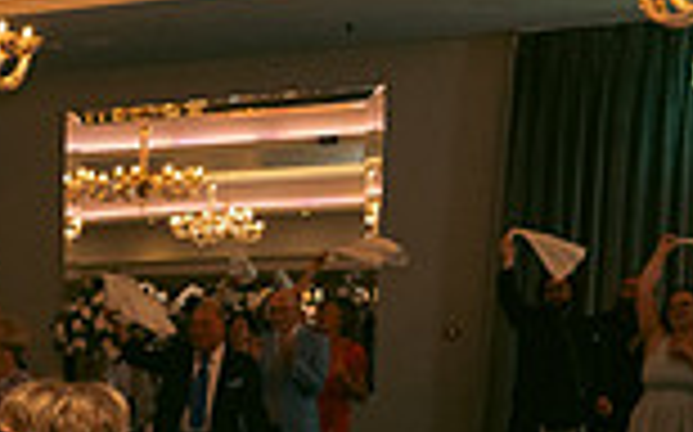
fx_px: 1736
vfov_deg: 13.5
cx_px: -423
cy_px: 605
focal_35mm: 92
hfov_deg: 19.0
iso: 2500
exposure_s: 1/160
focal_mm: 24
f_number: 3.5
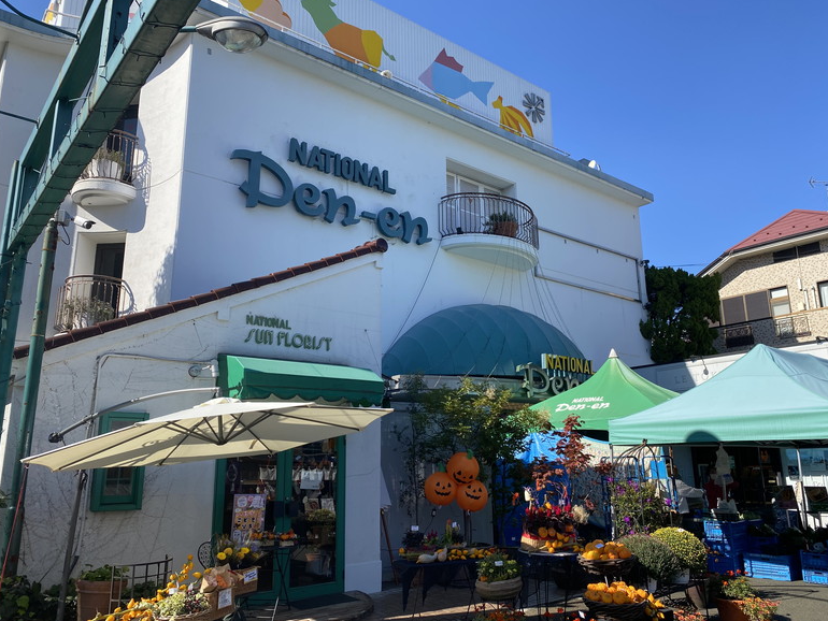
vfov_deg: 51.4
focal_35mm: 27
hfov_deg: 65.3
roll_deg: +0.7
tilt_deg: +14.0
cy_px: 315
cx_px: 425
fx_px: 646
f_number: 1.8
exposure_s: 1/1866
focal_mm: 4.25
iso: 32
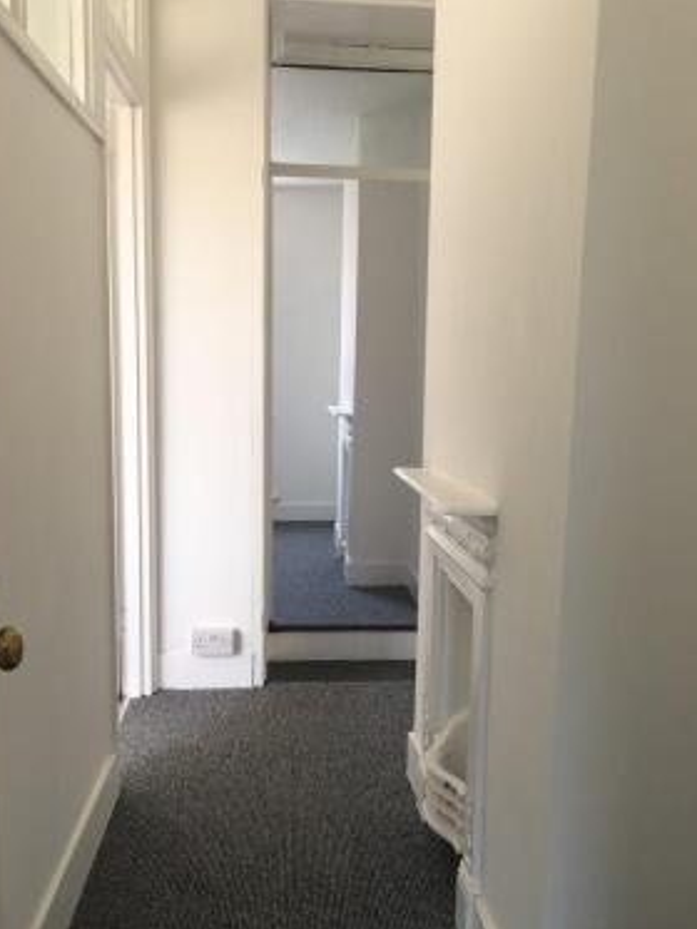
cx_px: 378
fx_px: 912
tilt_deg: -8.1
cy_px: 502
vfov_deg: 53.9
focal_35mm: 34
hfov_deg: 41.8
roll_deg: -1.4
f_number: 2.2
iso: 32
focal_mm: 4.15
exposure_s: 1/50
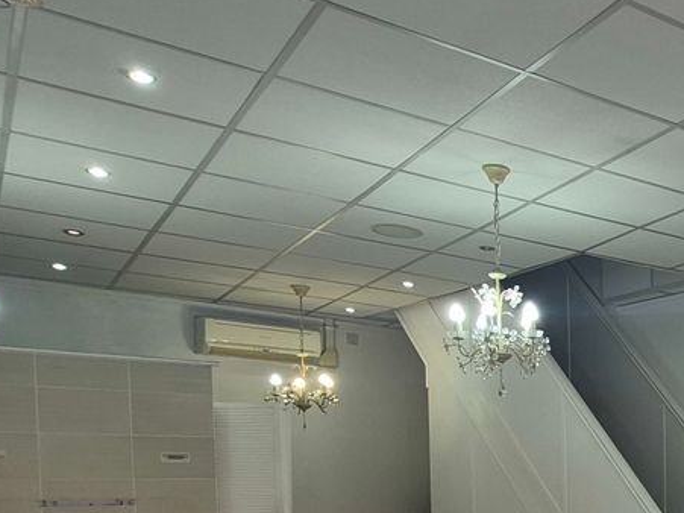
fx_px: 632
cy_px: 526
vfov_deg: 38.6
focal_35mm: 32
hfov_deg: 40.1
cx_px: 822
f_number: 2.2
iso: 64
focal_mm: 1.74
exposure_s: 1/100
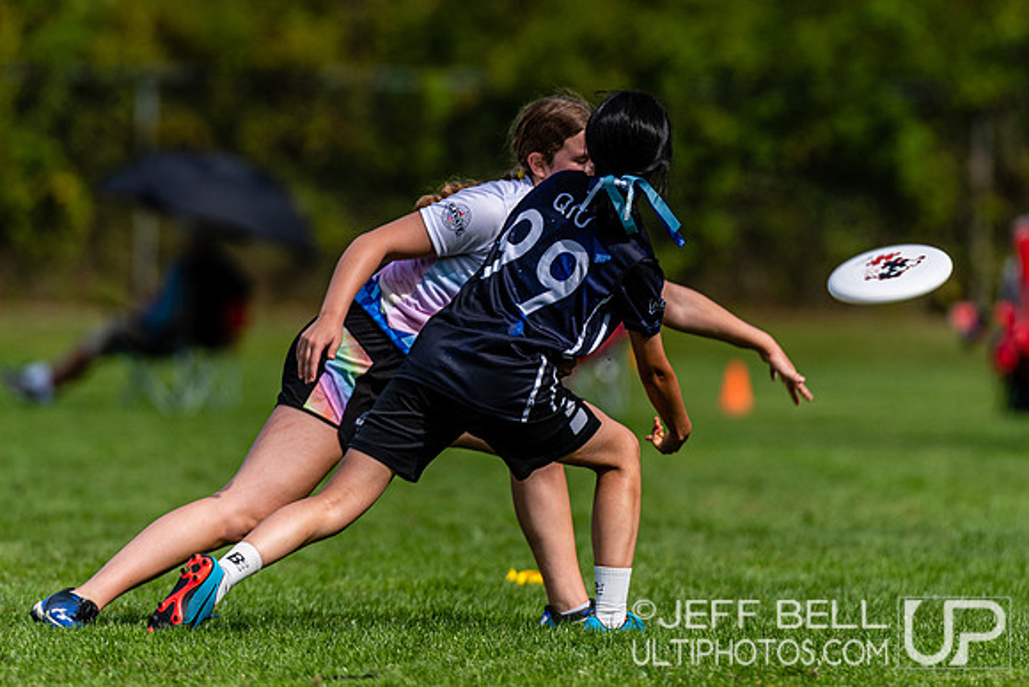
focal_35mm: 766
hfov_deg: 2.7
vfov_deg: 1.8
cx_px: 514
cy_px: 225
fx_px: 21911
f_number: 4
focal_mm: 380
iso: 100
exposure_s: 1/1000
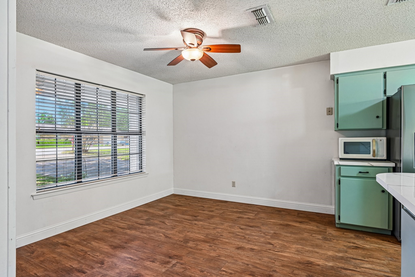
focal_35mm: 19
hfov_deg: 86.9
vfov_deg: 64.5
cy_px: 138
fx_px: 219
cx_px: 208
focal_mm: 19
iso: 400
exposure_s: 1/2.5
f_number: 8
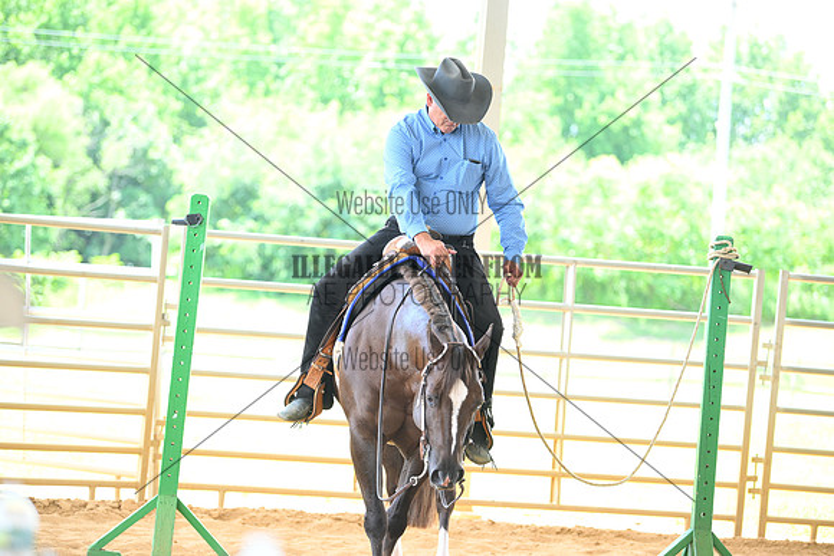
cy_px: 278
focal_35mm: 120
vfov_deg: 11.4
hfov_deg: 17.1
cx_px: 417
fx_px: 2781
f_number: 3.2
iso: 640
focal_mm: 120
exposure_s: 1/434
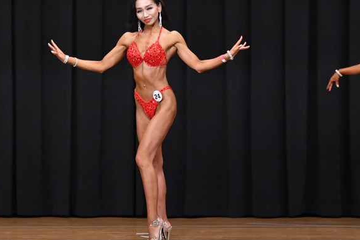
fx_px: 2709
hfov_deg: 7.6
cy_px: 131
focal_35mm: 271
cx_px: 134
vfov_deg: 5.1
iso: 8000
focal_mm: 135
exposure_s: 1/400
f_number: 5.6
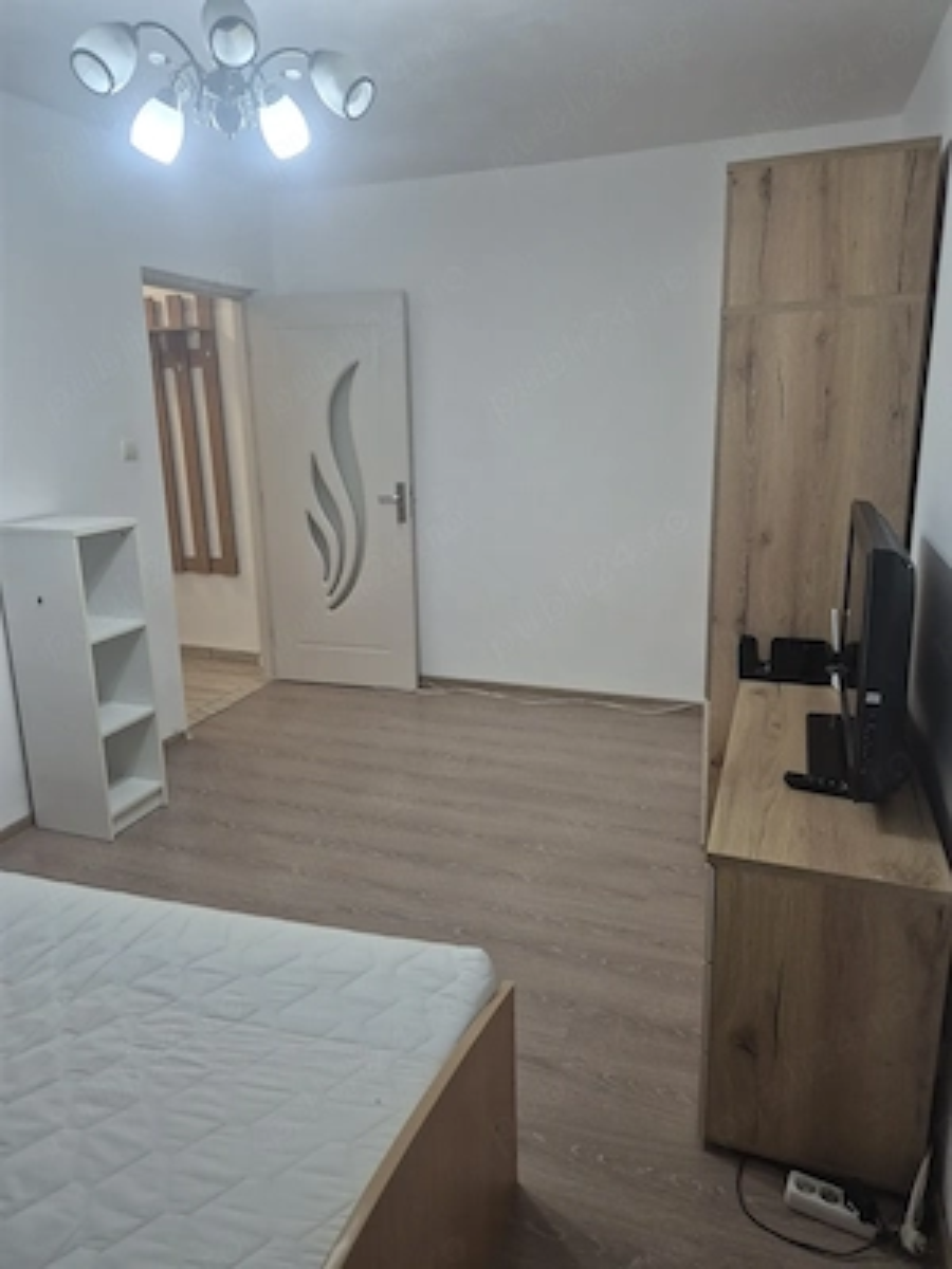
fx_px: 843
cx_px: 476
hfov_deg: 58.9
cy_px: 634
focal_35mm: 23
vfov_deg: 73.9
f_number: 1.8
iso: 320
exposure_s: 1/100
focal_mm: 5.4
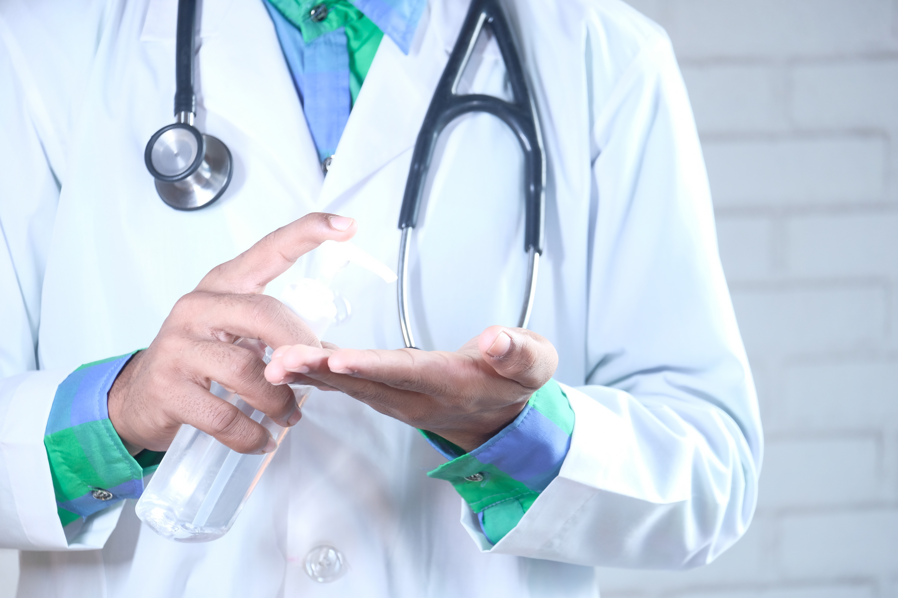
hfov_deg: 8.8
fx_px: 5837
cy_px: 299
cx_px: 449
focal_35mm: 234
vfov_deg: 5.9
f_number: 4.5
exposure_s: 1/80
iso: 400
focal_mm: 156.1
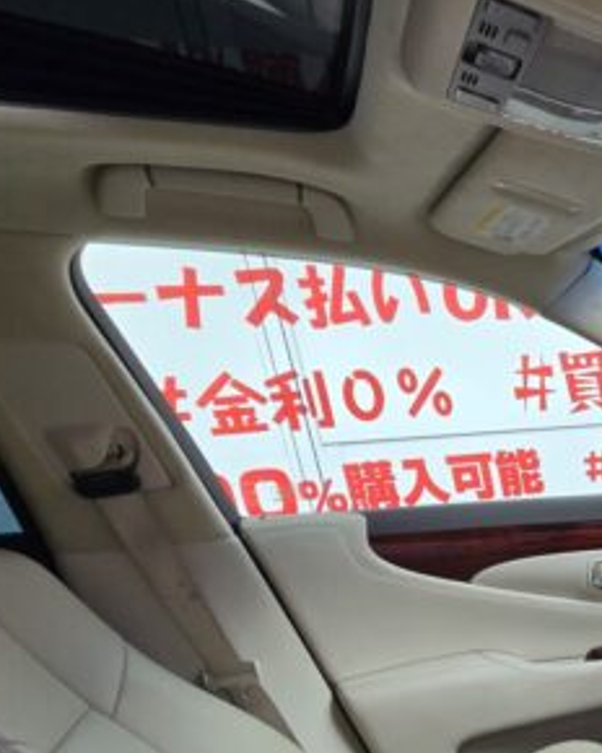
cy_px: 722
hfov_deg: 30.3
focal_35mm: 35
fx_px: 779
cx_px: 836
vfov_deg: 45.1
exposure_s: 1/175
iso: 50
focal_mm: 2.2
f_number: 2.2
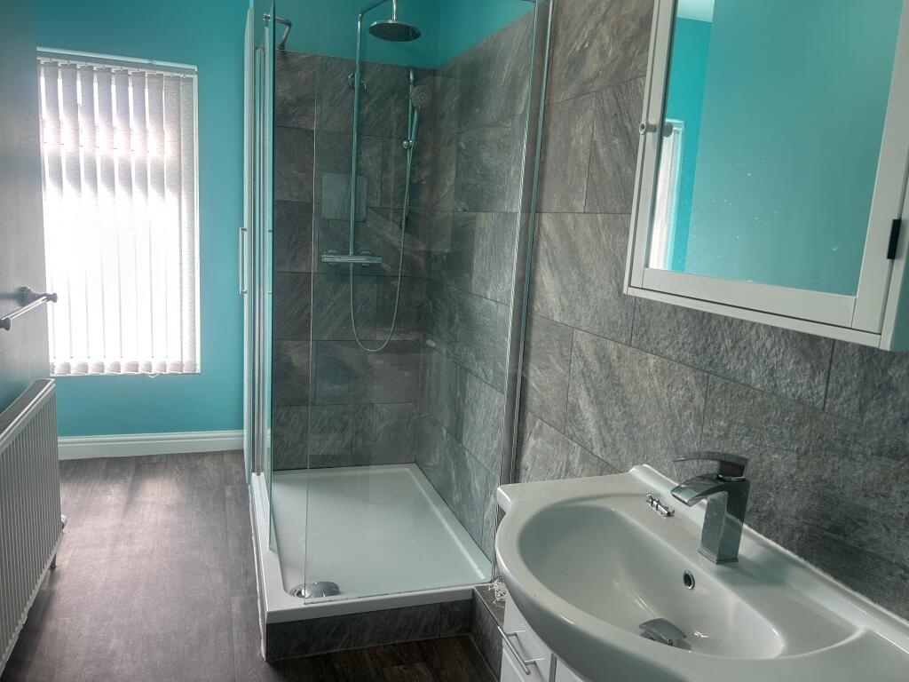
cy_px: 341
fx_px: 683
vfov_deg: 53.1
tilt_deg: -9.8
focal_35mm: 26
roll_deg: -2.8
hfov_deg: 67.3
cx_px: 454
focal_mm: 5.7
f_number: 1.5
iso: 40
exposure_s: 1/216
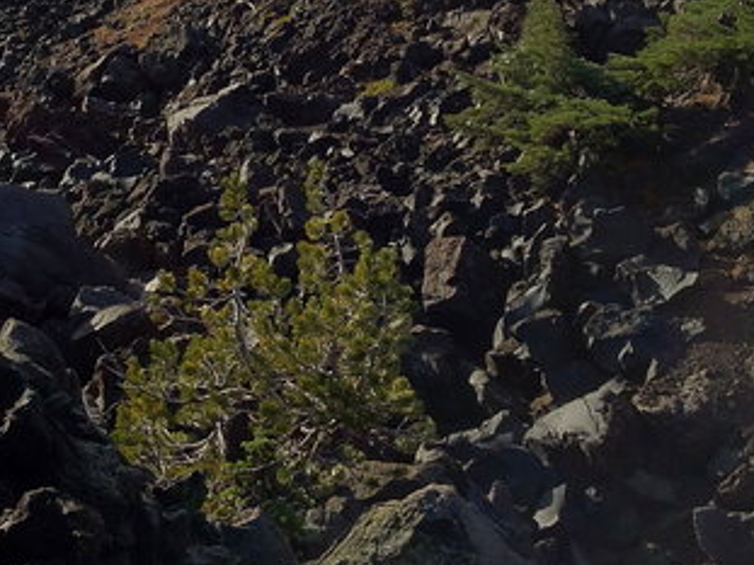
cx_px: 221
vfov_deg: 16.1
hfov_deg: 21.6
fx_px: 1960
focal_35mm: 90
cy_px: 19
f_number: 2.4
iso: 64
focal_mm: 4.28
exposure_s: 1/511
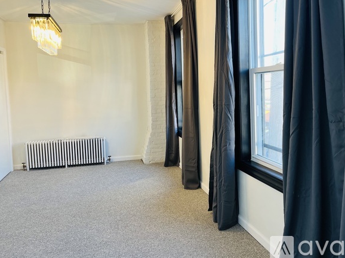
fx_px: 299
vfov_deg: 46.6
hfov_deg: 60.0
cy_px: 111
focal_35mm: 30
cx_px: 167
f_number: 1.6
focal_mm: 5.1
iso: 125
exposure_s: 1/120
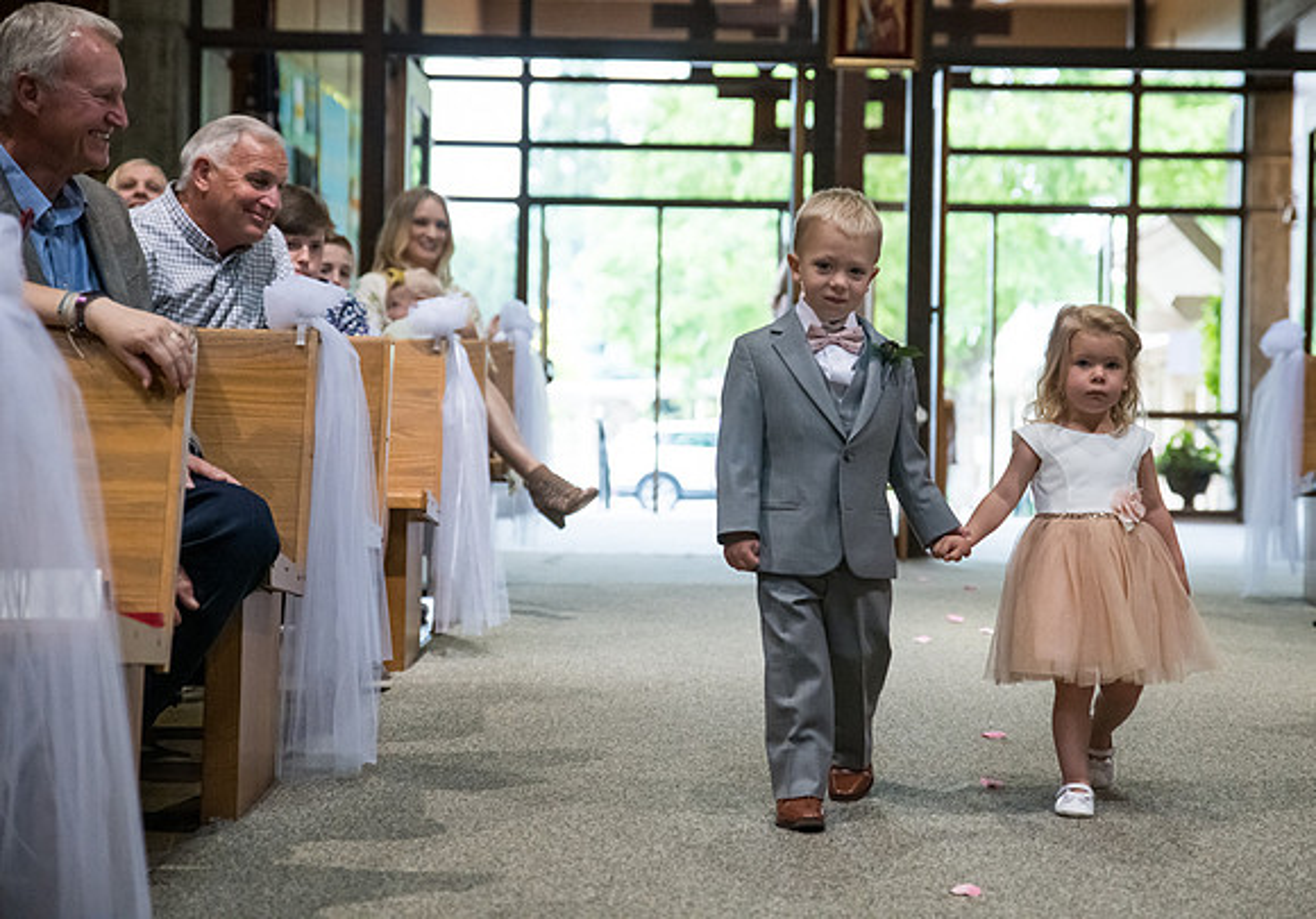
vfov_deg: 20.1
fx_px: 2595
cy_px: 417
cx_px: 754
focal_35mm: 70
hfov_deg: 28.4
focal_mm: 62
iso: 2500
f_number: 4
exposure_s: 1/320
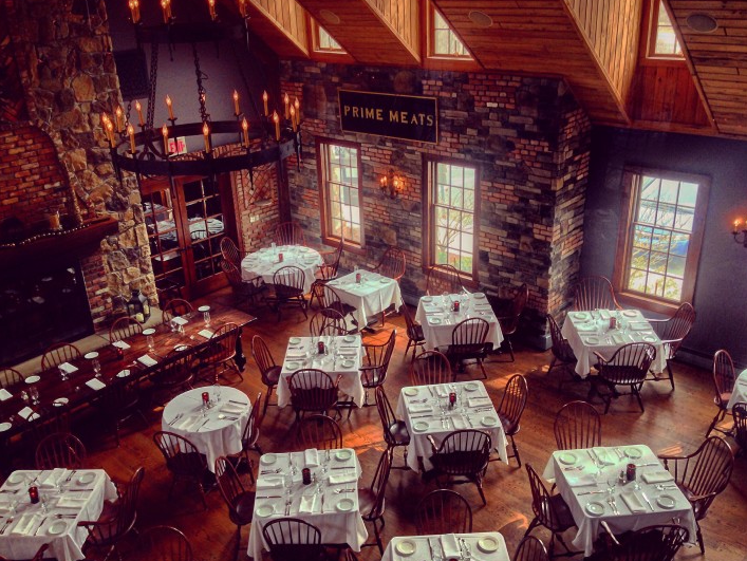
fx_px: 756
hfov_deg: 52.6
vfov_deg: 40.7
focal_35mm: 35
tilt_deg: -22.6
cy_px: 282
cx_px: 361
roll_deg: +3.7
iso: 50
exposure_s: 1/20
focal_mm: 4.12
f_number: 2.4
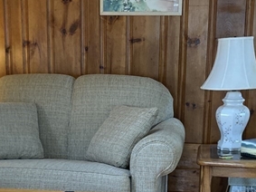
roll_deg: +0.2
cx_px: 103
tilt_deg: -14.6
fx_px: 562
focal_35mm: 76
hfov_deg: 25.6
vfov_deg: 18.8
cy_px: 197
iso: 200
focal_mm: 3.99
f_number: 1.8
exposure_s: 1/60
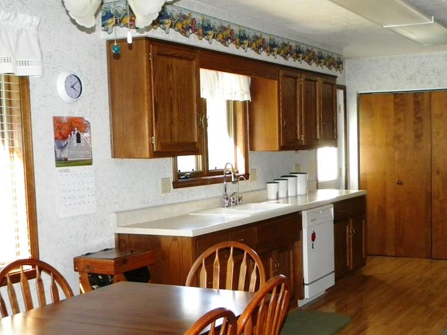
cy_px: 196
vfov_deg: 30.2
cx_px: 294
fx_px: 620
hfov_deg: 39.2
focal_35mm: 48
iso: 400
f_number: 3.7
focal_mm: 6.4
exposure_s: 1/30
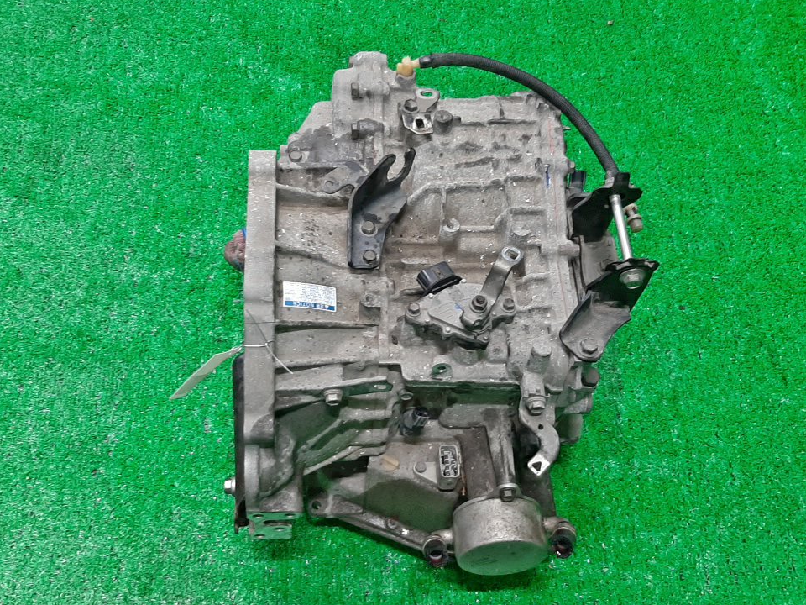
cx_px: 413
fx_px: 908
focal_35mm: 39
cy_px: 337
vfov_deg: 36.8
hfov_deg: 47.9
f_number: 1.7
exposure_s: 1/50
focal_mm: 3.93
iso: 127
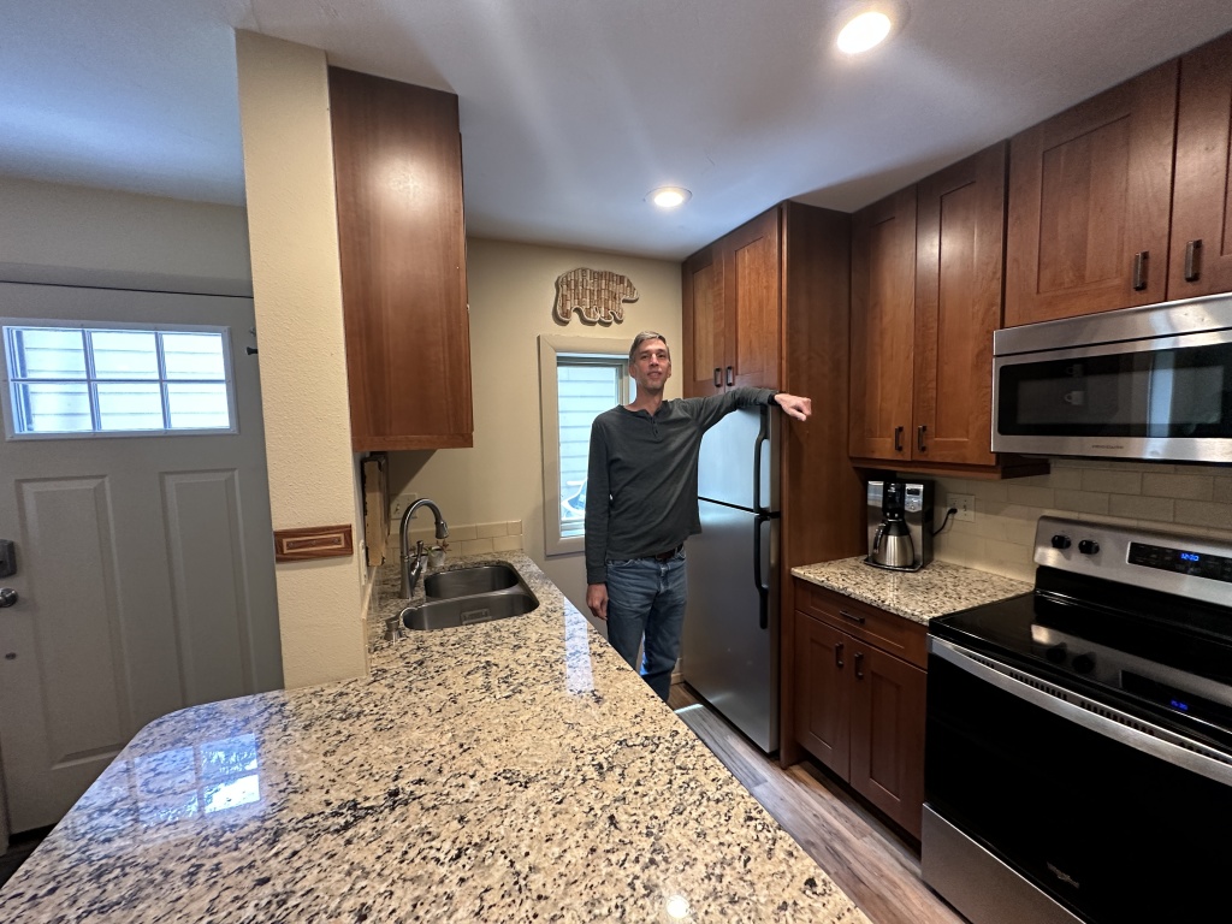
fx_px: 498
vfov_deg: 85.7
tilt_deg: -6.1
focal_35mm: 14
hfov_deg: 102.1
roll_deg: +2.0
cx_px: 616
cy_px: 462
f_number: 2.2
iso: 250
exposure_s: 1/60
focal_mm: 2.22
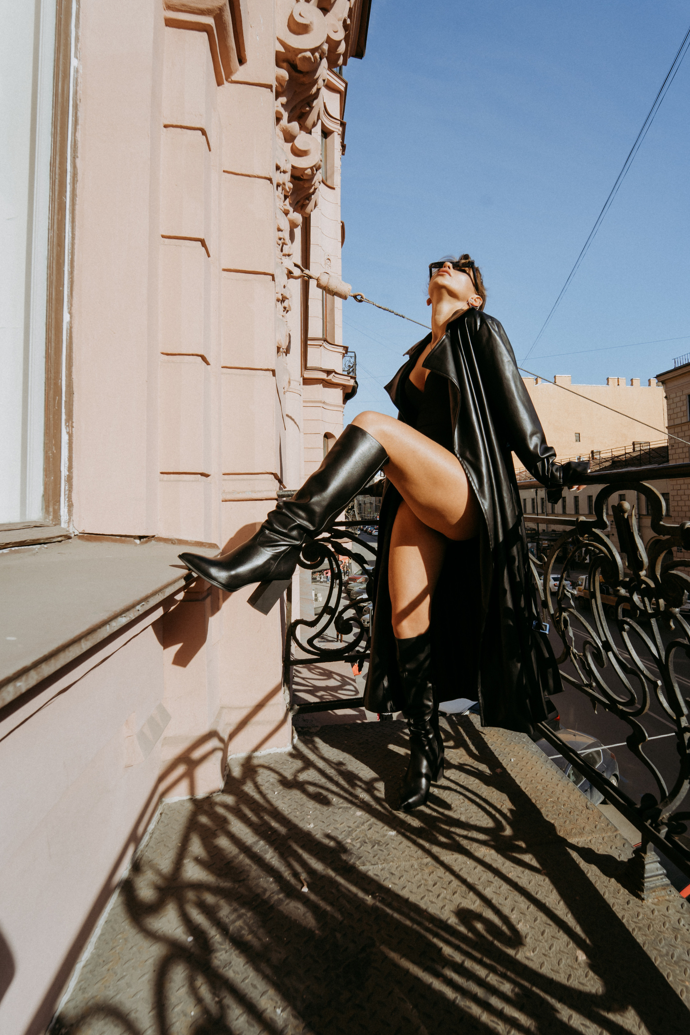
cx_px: 411
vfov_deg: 93.1
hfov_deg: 69.8
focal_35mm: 17
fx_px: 489
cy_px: 481
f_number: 9
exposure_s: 1/200
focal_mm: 14
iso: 100
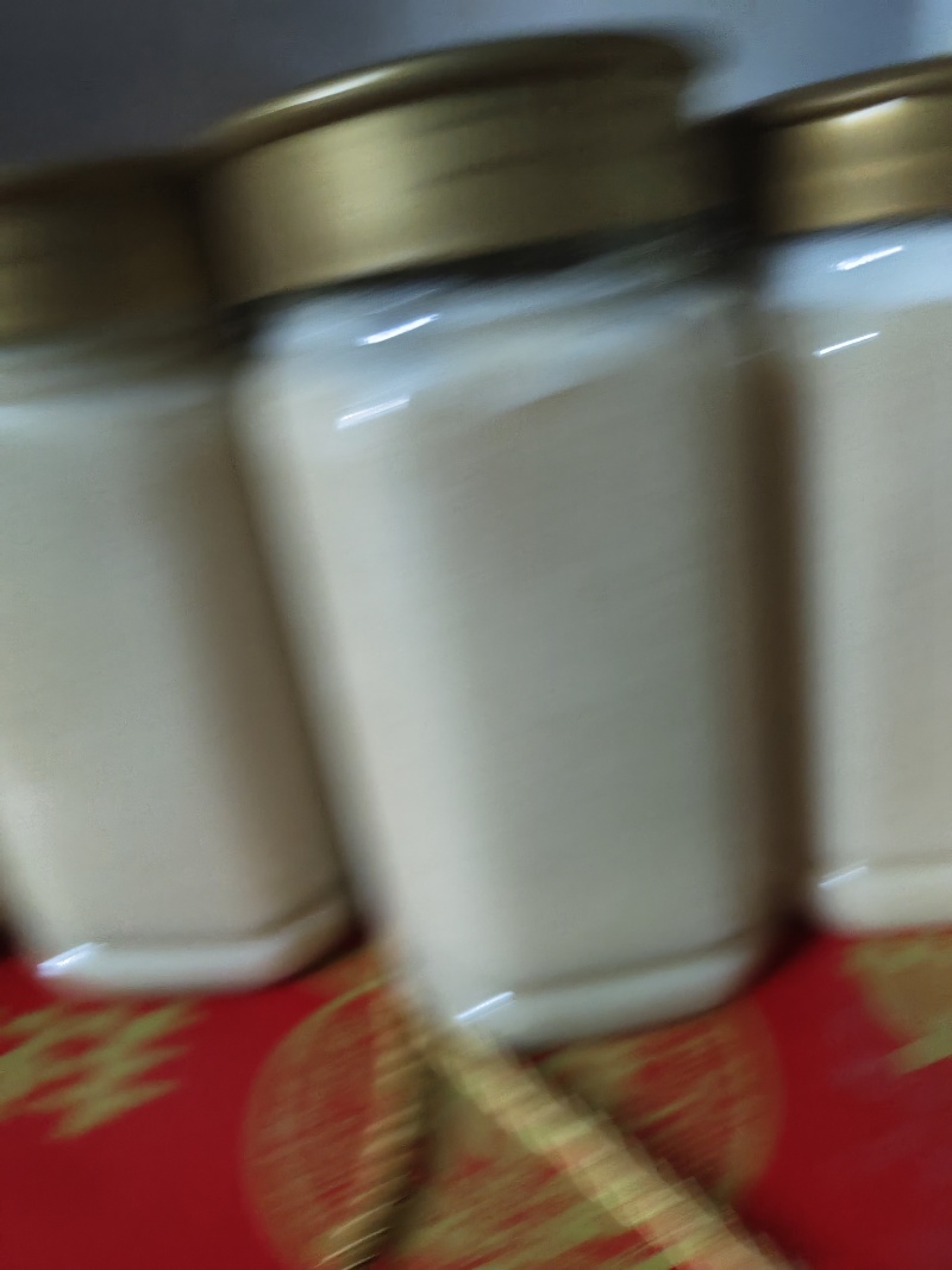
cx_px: 476
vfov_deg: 73.9
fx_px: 844
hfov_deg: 58.9
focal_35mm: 23
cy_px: 635
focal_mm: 5.56
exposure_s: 1/14.3
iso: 2074
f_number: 1.88
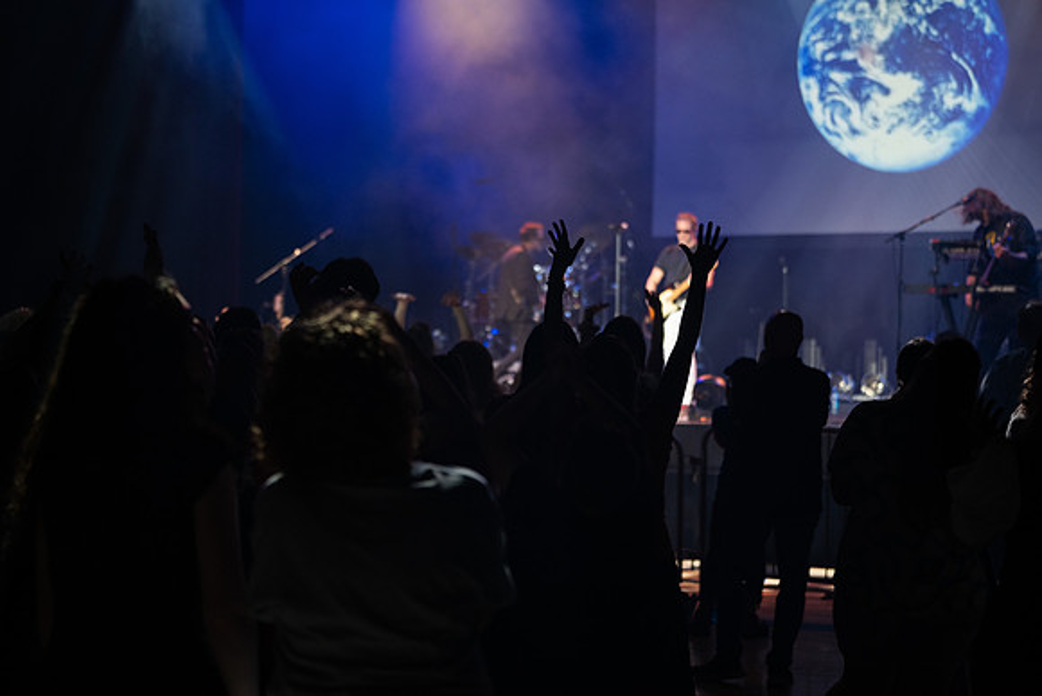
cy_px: 348
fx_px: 2113
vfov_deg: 18.7
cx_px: 521
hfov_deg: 27.7
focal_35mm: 73
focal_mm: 73
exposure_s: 1/200
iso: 800
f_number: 2.8
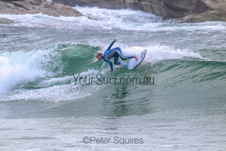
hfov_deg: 2.6
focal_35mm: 800
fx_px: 5023
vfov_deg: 1.7
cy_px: 76
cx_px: 113
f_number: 11
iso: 2200
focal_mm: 800
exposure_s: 1/1600
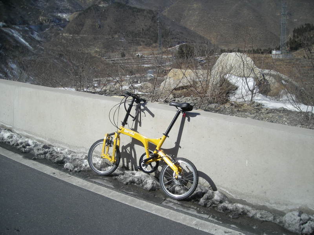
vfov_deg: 40.7
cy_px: 118
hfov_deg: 52.6
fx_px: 317
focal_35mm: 35
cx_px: 157
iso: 50
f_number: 5.7
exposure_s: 1/300
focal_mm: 5.7
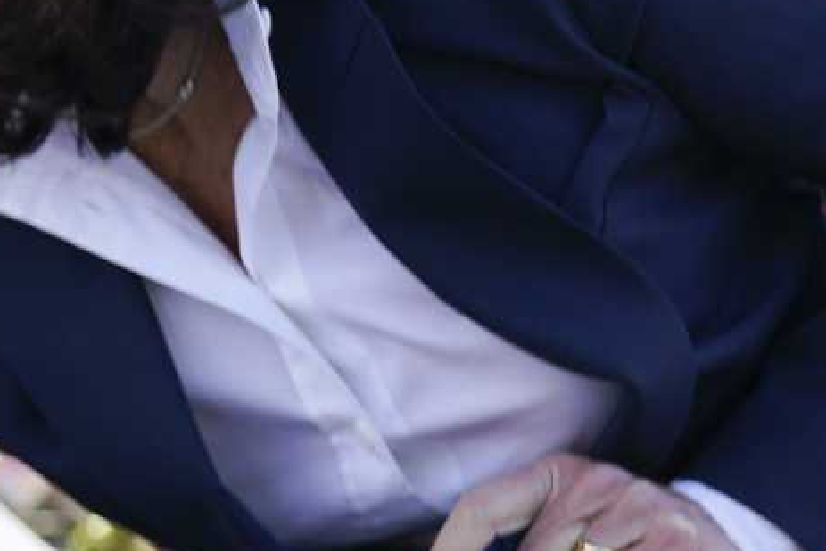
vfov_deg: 2.0
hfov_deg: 3.0
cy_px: 593
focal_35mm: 690
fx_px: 15836
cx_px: -824
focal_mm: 156
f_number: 3.2
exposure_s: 1/800
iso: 200
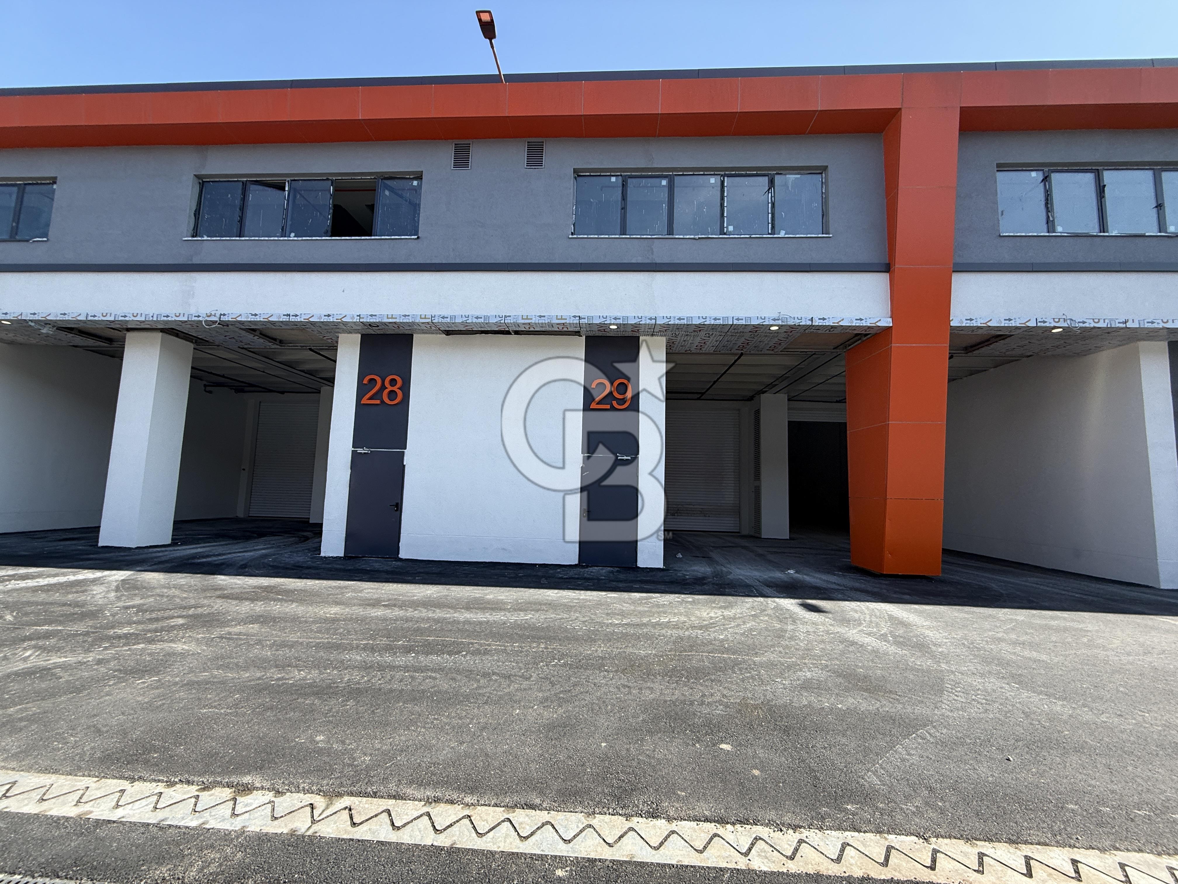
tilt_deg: +5.1
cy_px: 442
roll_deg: -1.6
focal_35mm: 14
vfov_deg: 85.7
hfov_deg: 102.1
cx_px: 589
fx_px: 476
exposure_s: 1/585
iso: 50
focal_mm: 2.22
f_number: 2.2
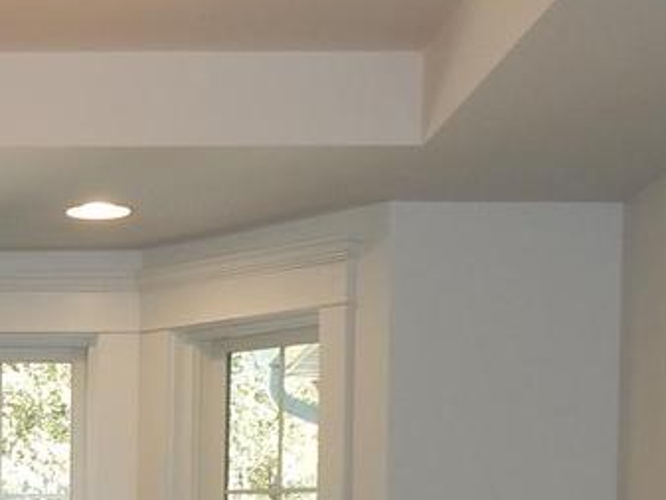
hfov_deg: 19.9
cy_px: 634
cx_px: -79
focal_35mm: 94
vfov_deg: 15.1
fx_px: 1809
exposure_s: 1/80
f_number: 3
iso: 125
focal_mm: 4
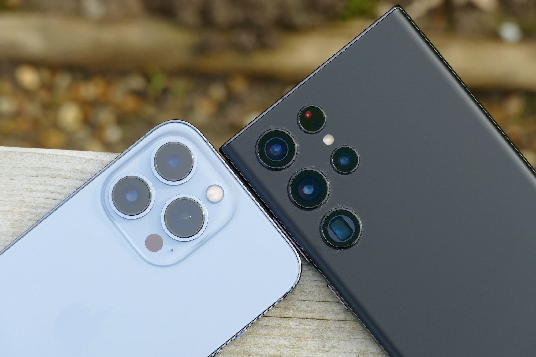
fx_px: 3364
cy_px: 178
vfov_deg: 6.1
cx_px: 268
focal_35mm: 226
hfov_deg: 9.1
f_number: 4.5
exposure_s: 1/320
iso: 125
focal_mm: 82.28
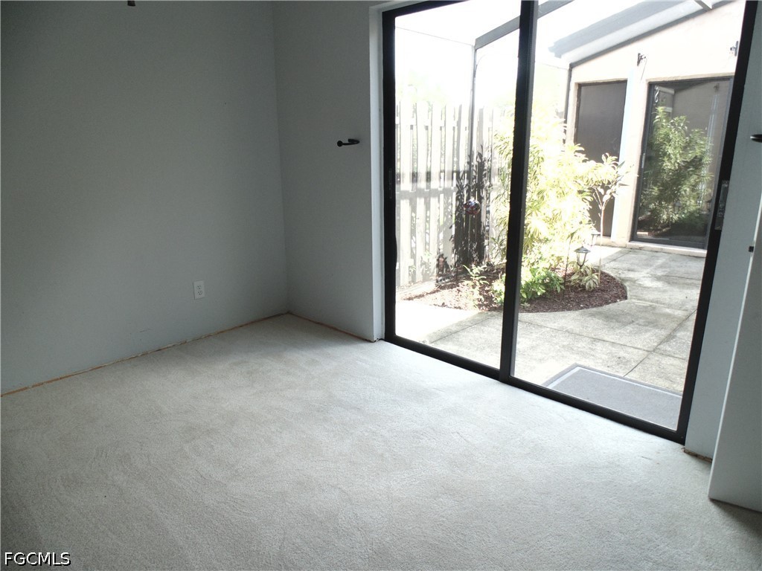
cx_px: 381
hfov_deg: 76.4
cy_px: 286
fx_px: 484
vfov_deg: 61.1
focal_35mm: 22
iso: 80
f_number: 3.1
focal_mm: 4
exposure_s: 1/50
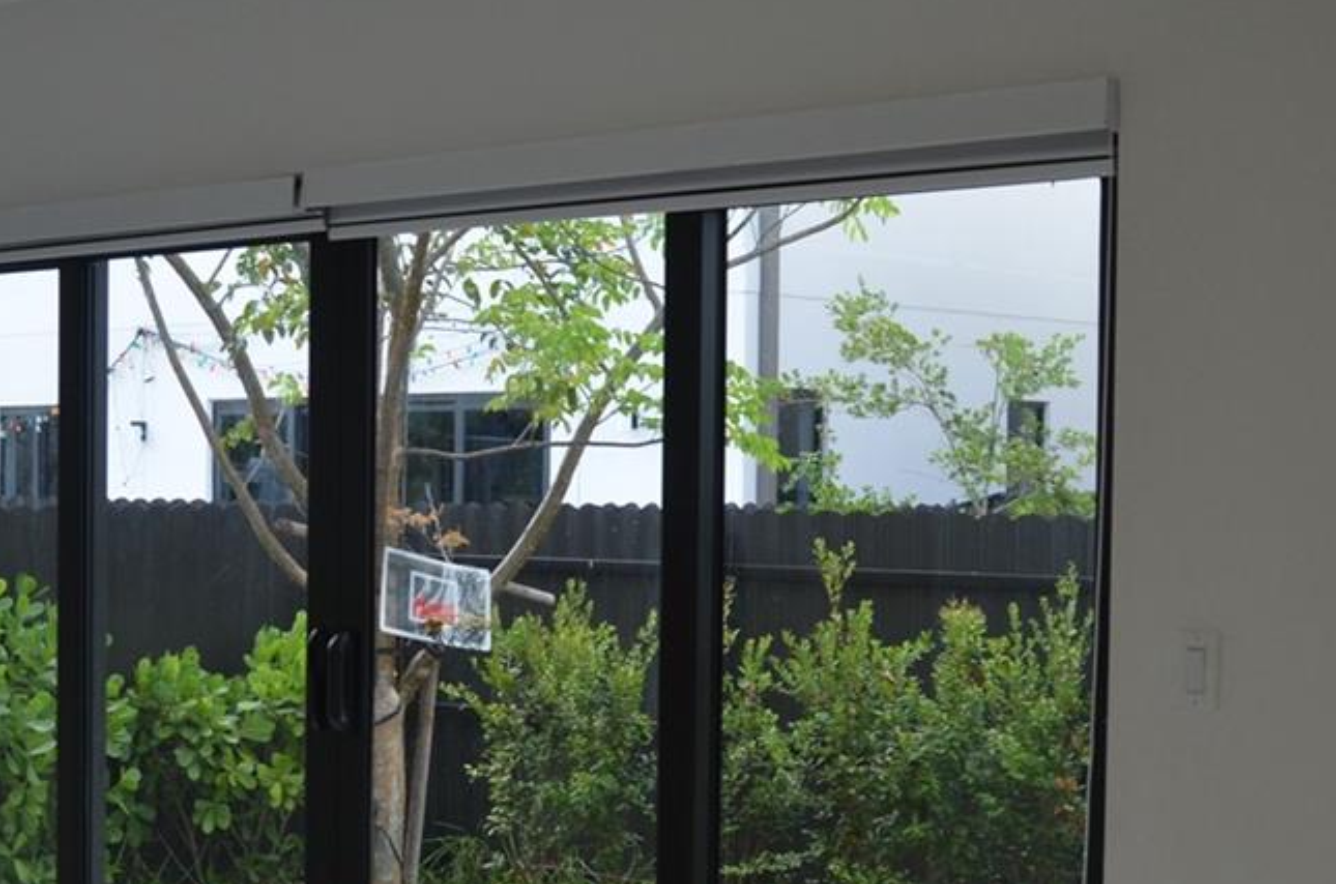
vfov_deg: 20.2
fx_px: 2481
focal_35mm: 67
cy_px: 585
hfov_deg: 29.4
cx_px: 259
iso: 400
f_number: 5.6
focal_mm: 18
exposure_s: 1/125
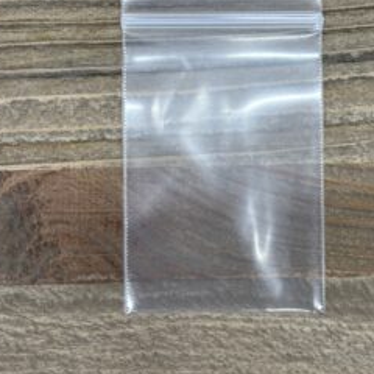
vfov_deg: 36.7
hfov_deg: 36.6
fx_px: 562
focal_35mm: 46
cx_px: 232
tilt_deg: -89.5
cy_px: 154
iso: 32
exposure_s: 1/151
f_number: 1.5
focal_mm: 5.7
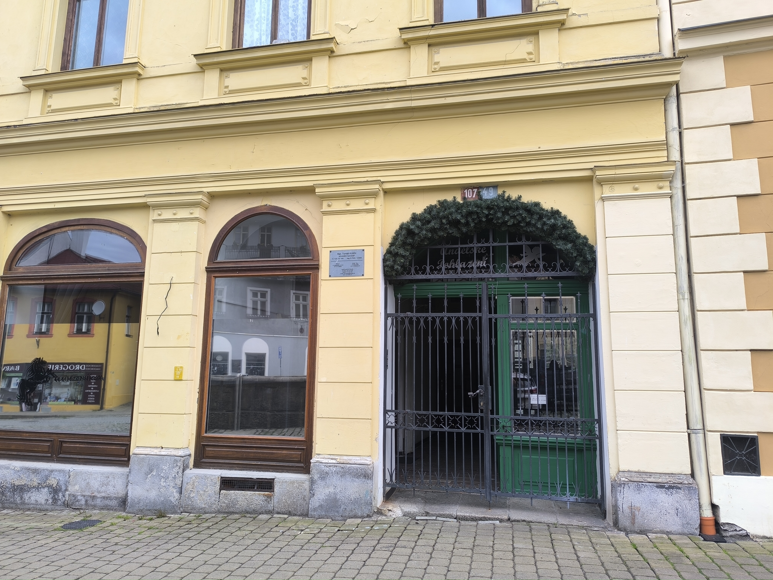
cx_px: 386
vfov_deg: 58.9
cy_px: 290
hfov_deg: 73.9
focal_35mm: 23
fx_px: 514
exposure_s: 1/215
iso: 50
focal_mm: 6.14
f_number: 1.65
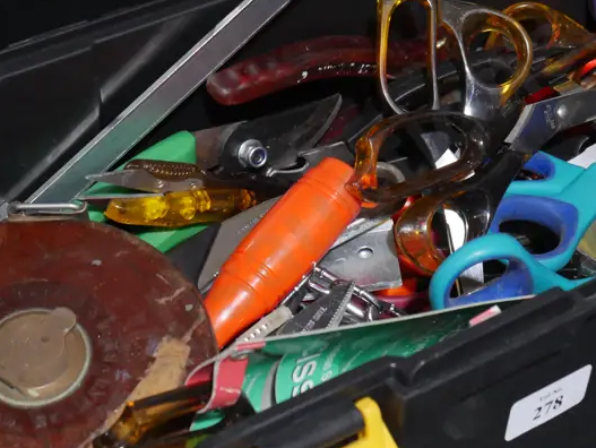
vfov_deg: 14.7
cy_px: 219
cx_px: 325
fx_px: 1740
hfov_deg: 19.4
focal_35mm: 101
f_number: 5.3
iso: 1250
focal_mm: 26
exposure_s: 1/60
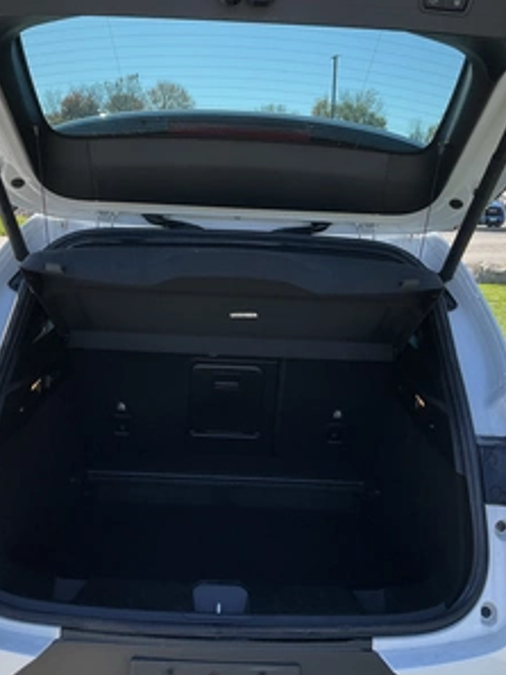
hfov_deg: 36.8
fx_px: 760
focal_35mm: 39
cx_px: 247
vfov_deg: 47.8
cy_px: 339
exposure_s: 1/412
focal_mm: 3
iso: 25
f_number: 1.8
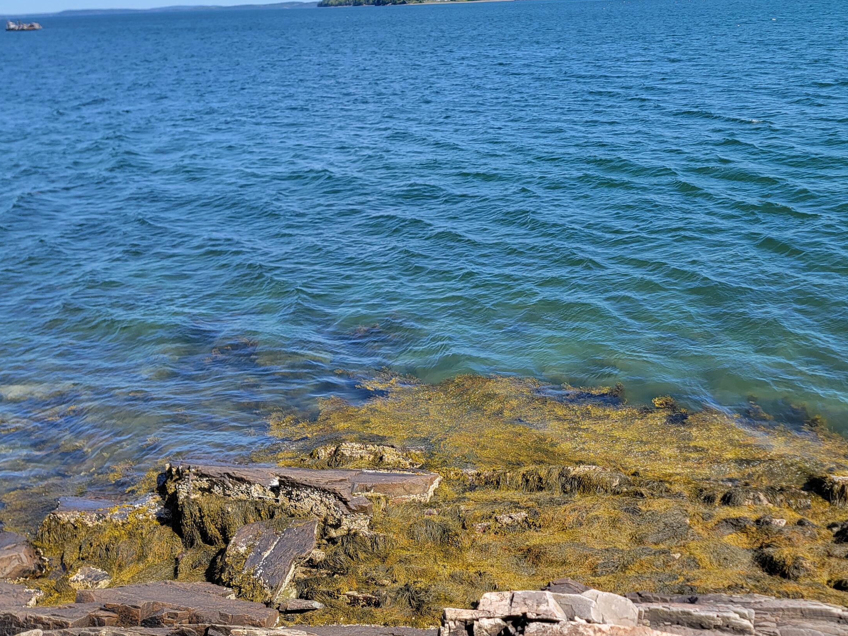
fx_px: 808
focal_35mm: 33
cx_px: 550
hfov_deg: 54.5
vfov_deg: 42.7
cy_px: 391
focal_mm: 6.7
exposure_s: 1/501
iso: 16
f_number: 1.8
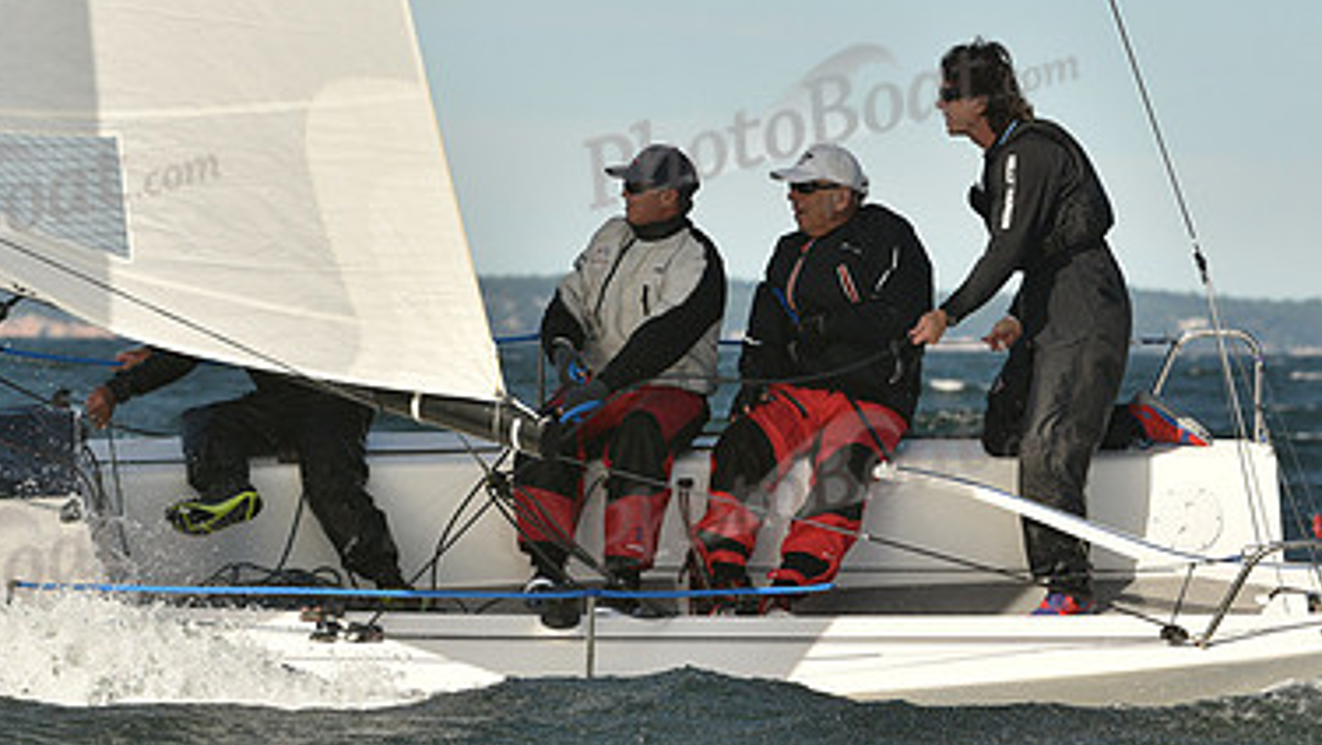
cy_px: 350
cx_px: 404
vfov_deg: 3.8
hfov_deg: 6.7
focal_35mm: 323
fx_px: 11329
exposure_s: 1/1000
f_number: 8
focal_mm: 200
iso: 250
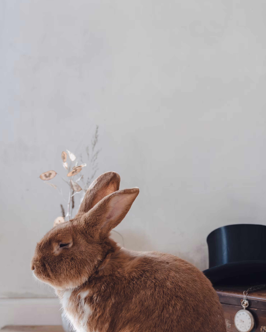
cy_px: 169
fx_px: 600
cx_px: 171
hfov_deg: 24.9
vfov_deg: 31.0
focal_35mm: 61
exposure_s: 1/60
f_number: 2.8
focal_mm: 40
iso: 250
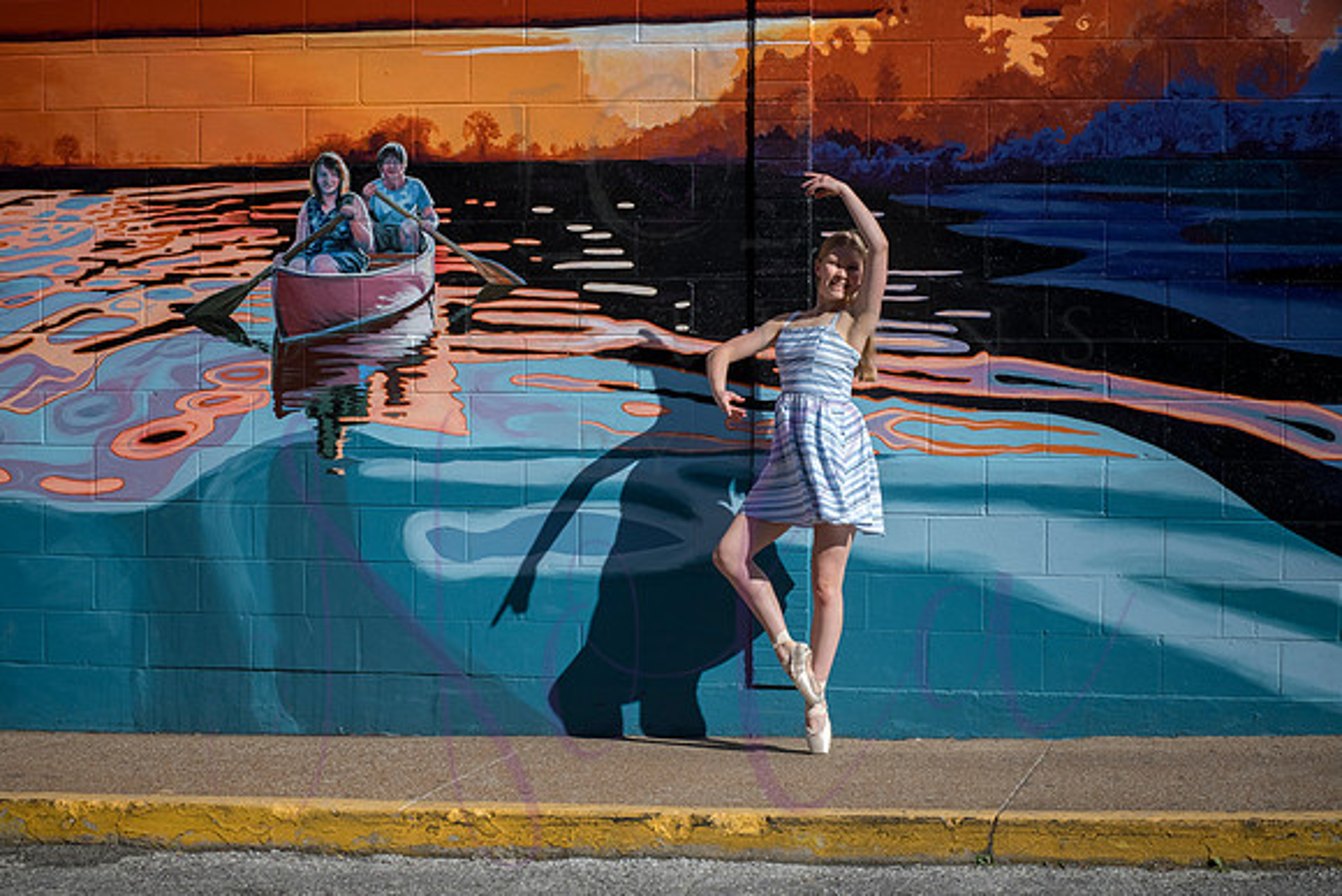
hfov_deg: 25.4
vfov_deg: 17.1
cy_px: 448
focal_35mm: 80
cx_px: 671
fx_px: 2983
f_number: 10
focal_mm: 80
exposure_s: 1/1000
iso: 400
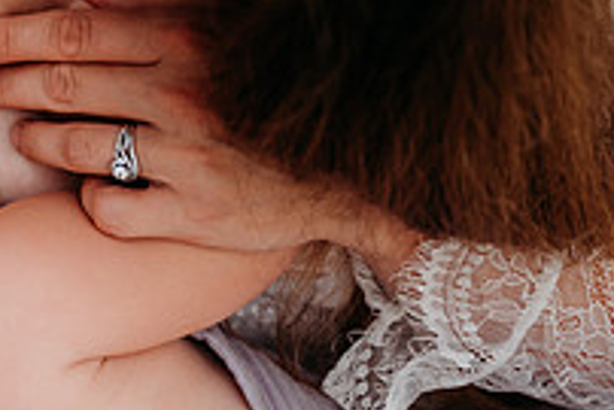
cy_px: 99
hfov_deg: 11.2
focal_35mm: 178
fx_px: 3038
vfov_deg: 7.7
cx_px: -222
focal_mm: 62
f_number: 2.8
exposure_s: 1/1000
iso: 500
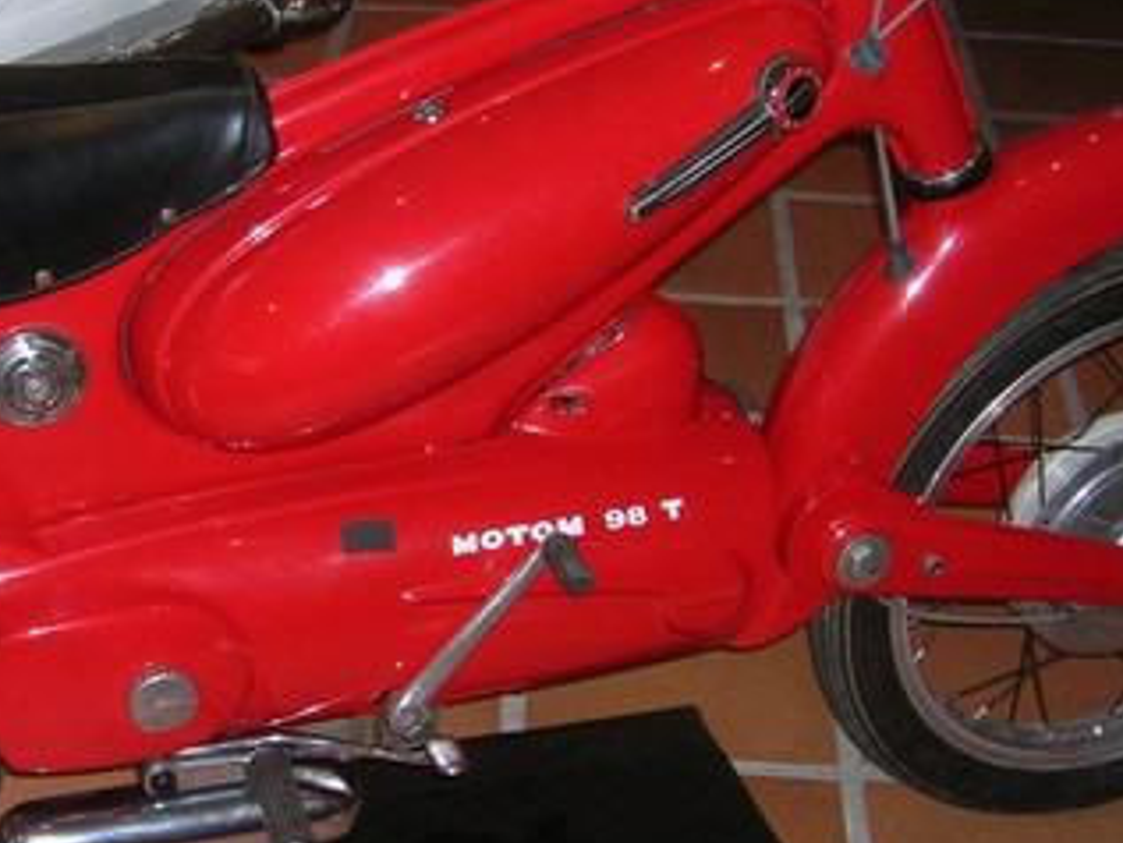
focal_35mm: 76
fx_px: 2466
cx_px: 236
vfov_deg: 19.4
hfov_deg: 25.2
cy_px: 469
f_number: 2.9
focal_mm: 5.7
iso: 100
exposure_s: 1/60.1
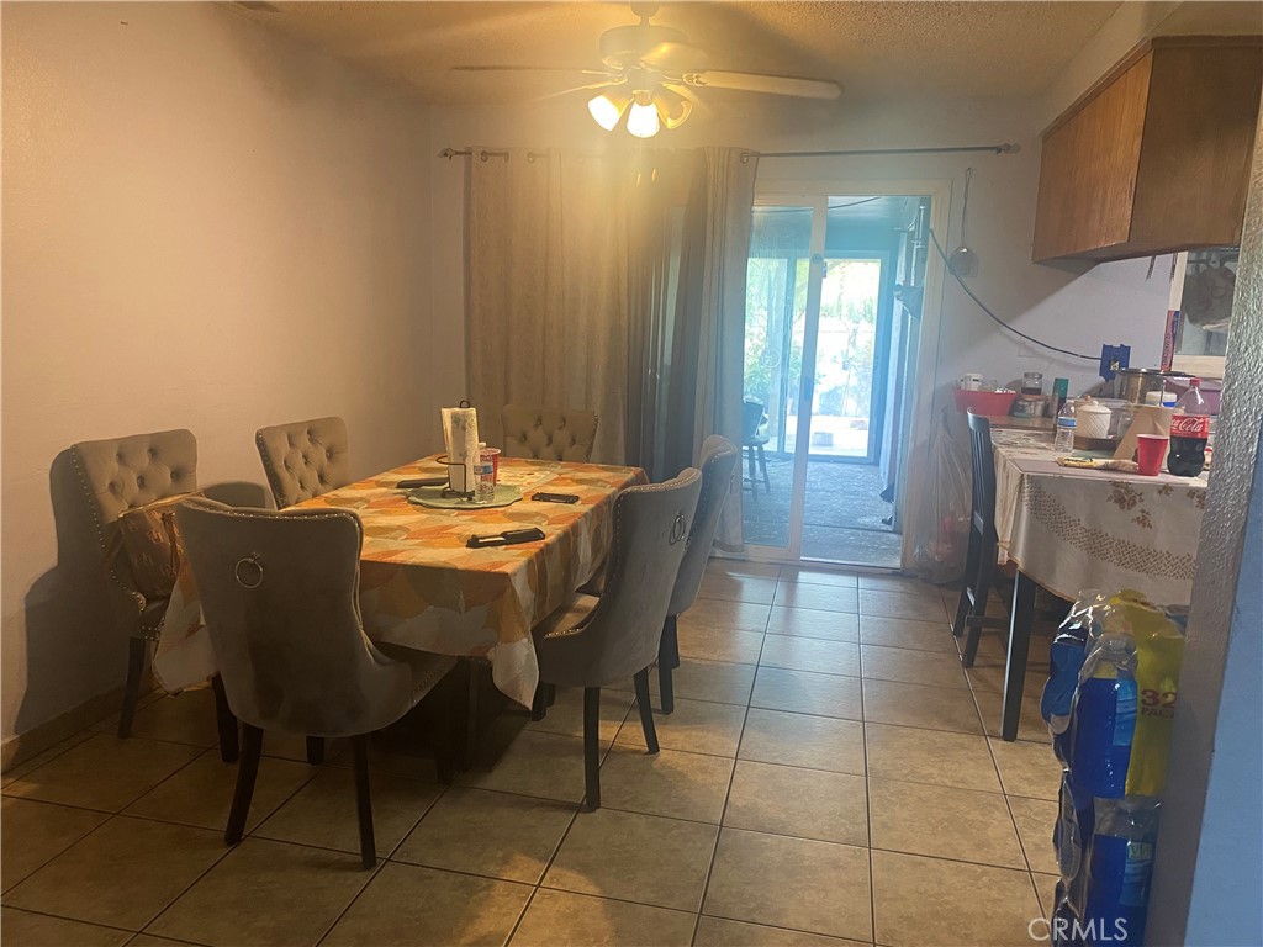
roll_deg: -1.5
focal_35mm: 26
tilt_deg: -10.7
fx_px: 949
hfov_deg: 67.3
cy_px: 474
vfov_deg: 53.1
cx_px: 632
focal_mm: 4.25
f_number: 1.8
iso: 320
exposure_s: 1/60
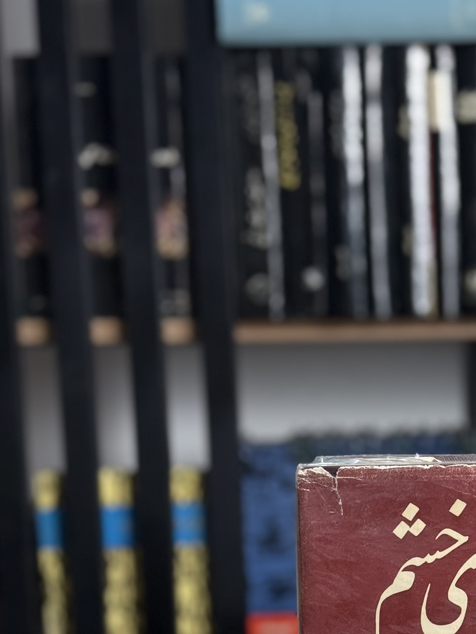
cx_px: 506
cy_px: 604
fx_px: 1925
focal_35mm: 105
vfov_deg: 18.3
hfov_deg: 13.8
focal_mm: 6.76
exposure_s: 1/100
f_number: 1.78
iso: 125
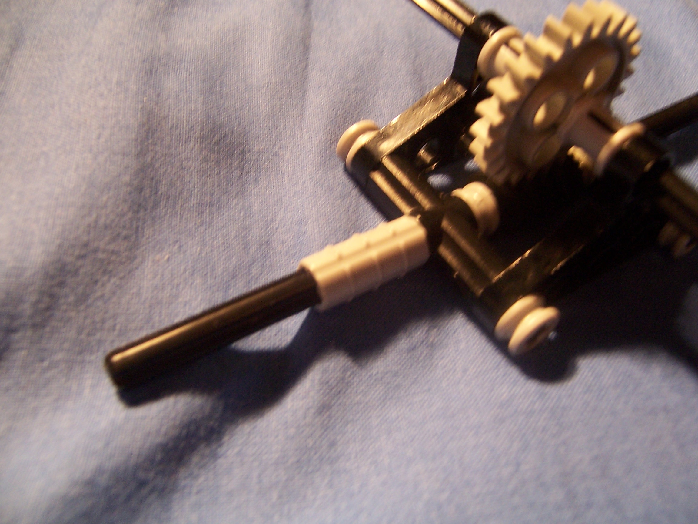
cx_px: 349
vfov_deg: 42.9
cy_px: 262
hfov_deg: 55.4
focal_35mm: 33
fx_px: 665
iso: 140
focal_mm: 5.5
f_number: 3.4
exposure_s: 1/15
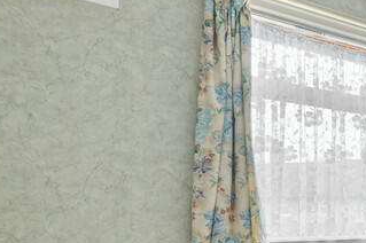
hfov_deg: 27.1
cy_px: 215
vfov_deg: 28.7
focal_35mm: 45
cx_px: 573
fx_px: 457
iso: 400
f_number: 9
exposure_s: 2.5
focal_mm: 14
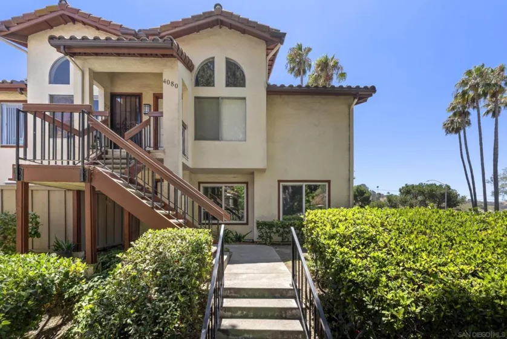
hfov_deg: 96.7
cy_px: 170
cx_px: 254
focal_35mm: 16
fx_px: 225
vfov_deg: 73.8
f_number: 8
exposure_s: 1/250
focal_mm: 16
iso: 500
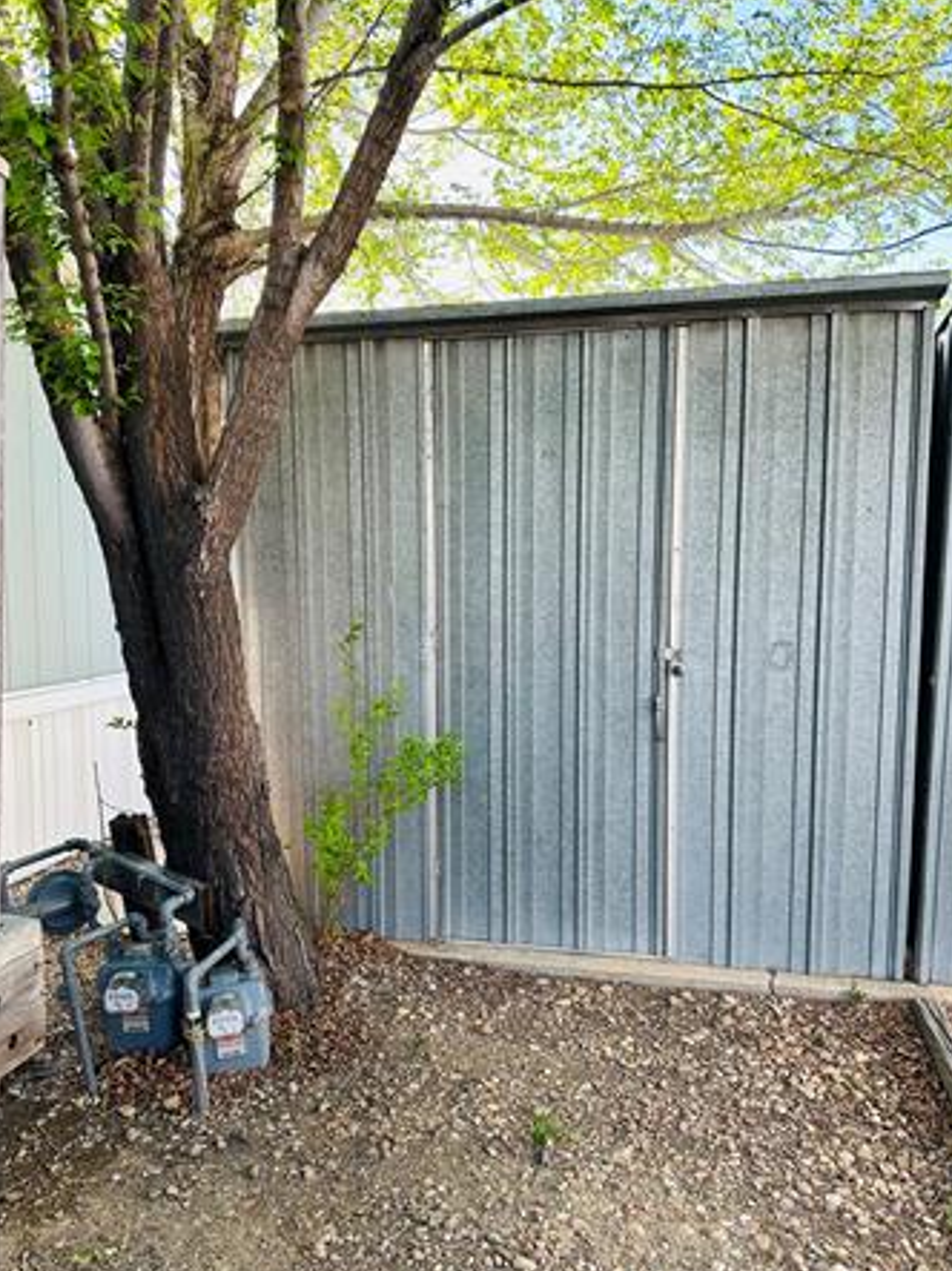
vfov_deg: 67.3
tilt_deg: -5.7
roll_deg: -0.5
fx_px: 954
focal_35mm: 26
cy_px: 666
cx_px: 453
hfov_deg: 53.0
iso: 80
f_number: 1.78
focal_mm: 6.86
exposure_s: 1/336
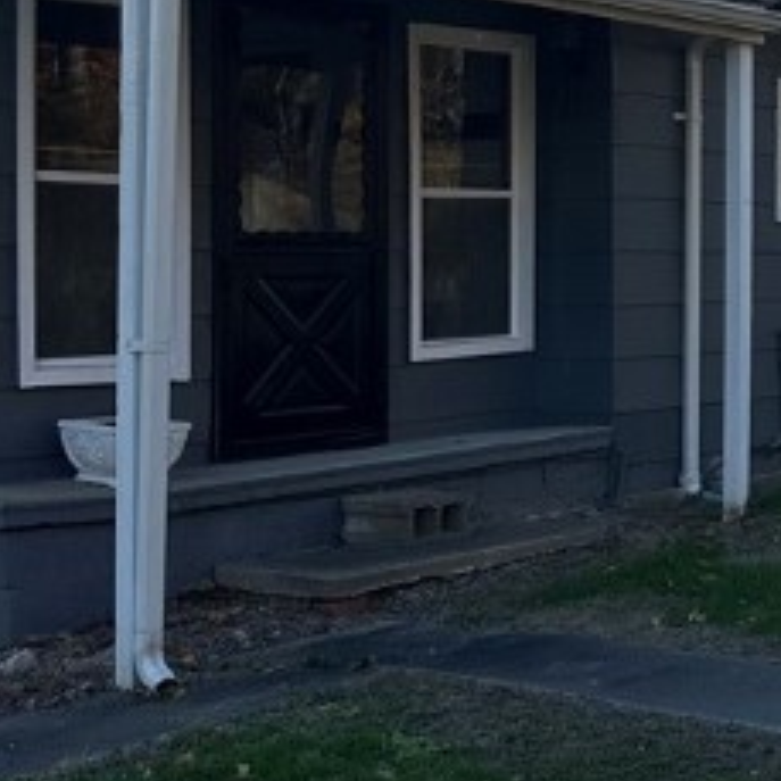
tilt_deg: +0.5
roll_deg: -1.1
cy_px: 252
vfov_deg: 24.2
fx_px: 1812
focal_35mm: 71
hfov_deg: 22.5
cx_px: 924
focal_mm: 6.86
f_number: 1.78
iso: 80
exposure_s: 1/4016
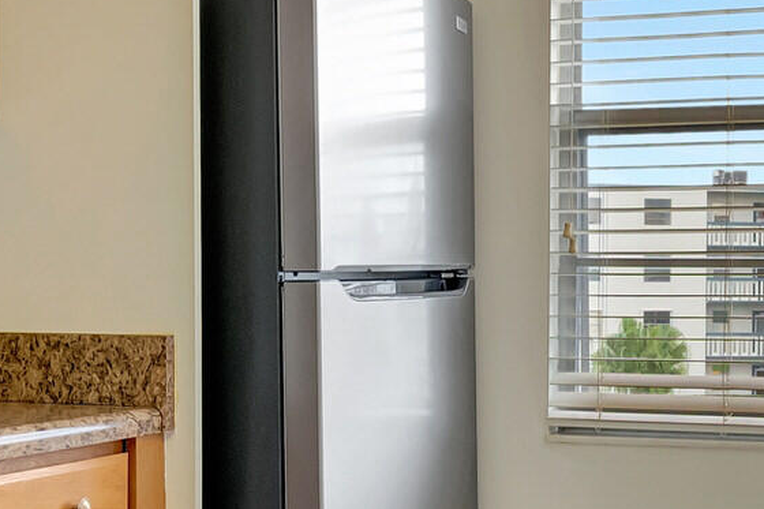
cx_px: 574
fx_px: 1421
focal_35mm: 67
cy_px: 287
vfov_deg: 20.3
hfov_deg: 29.6
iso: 500
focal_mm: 10
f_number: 8
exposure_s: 1/20
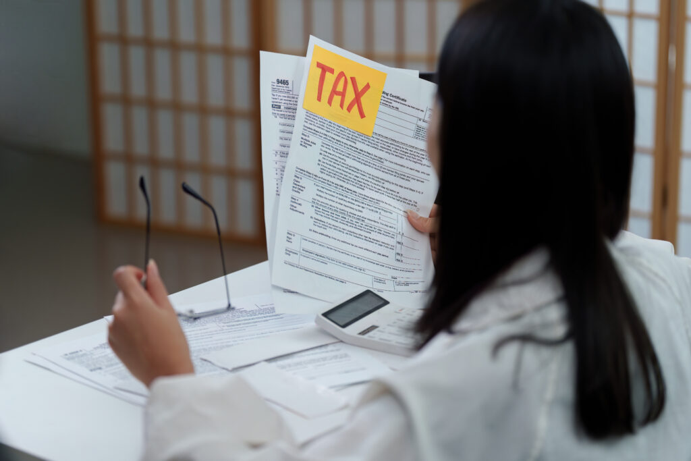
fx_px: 1977
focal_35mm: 103
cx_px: 346
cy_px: 230
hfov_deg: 19.8
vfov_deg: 13.3
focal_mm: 103
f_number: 2.8
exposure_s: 1/160
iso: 250
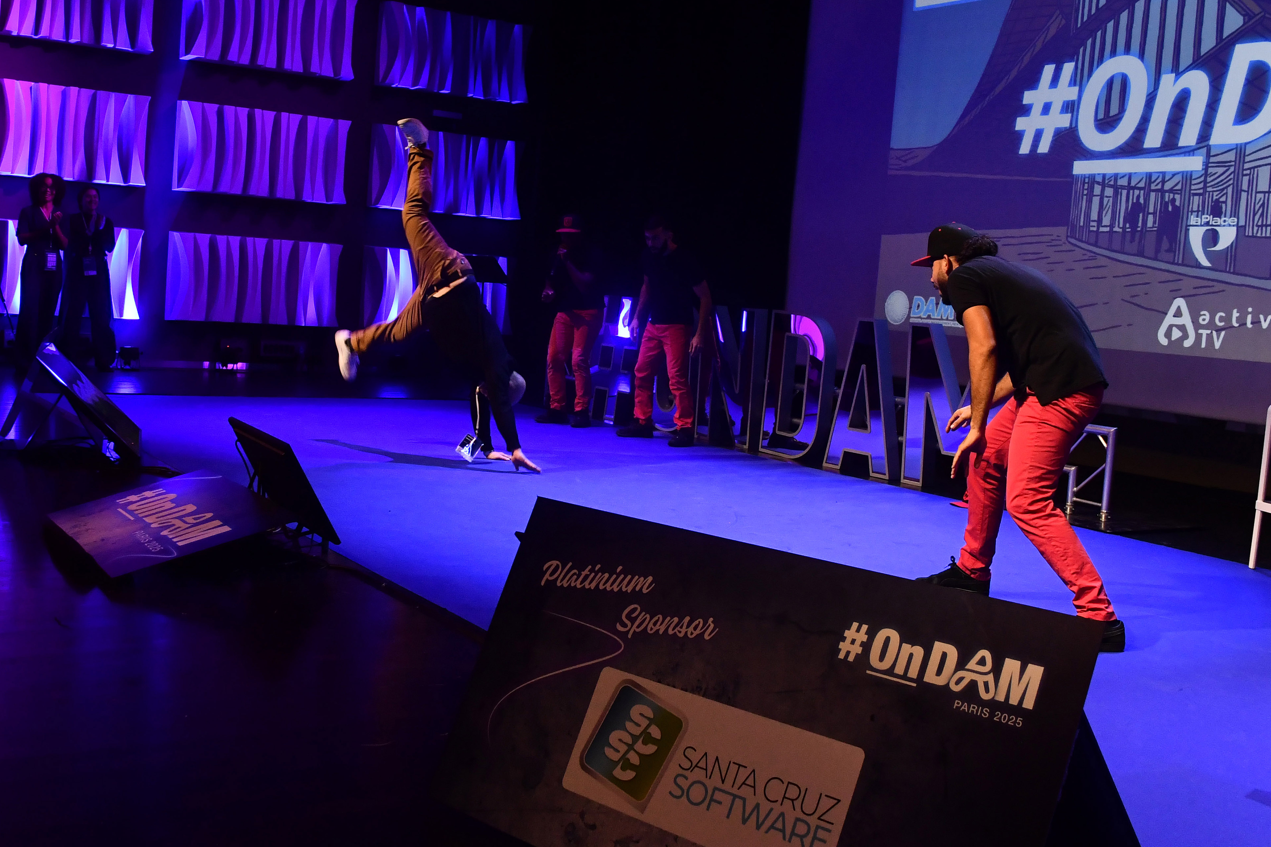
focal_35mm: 28
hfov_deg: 65.5
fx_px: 988
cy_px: 416
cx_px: 637
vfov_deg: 46.4
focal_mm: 18
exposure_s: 1/125
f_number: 5.6
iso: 1600
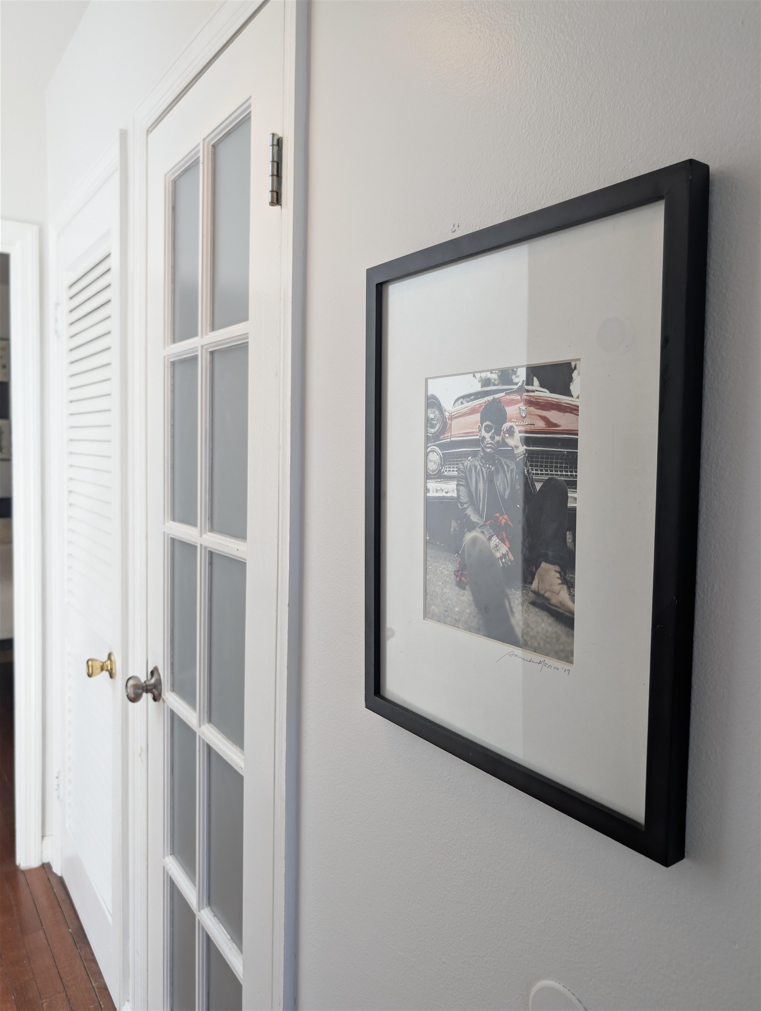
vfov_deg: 71.5
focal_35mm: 24
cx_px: 380
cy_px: 506
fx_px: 702
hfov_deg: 56.9
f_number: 1.68
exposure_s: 1/120
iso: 58
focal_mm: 6.9
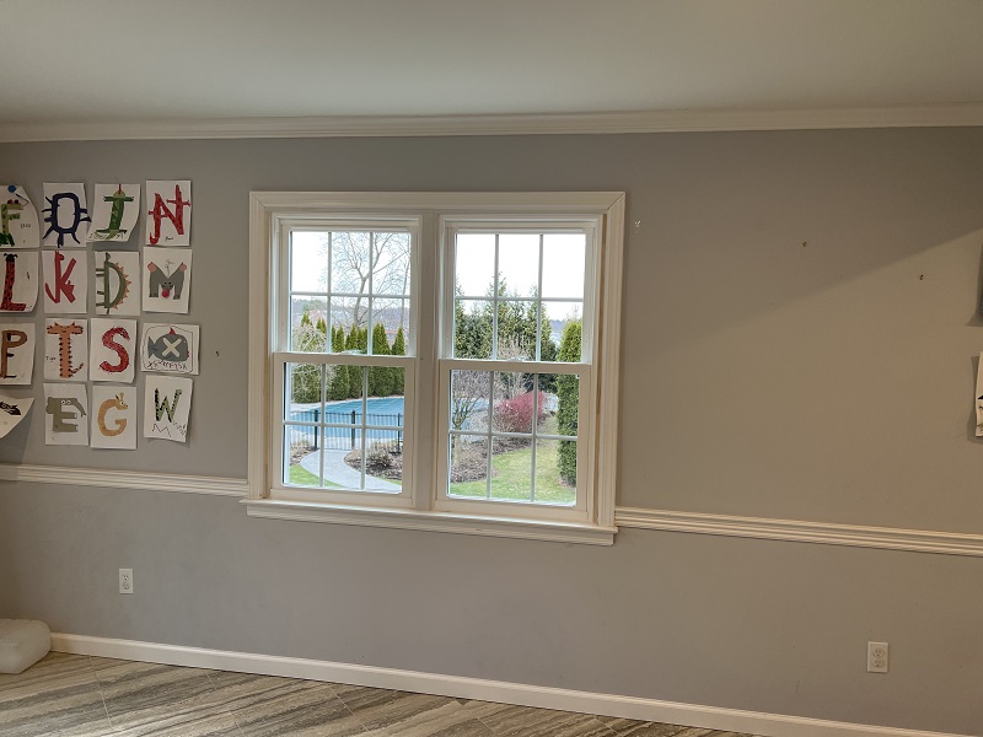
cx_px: 492
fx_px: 738
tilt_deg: -4.3
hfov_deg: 67.3
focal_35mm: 26
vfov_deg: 53.1
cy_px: 368
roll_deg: -1.7
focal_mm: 5.7
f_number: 1.5
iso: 64
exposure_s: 1/120
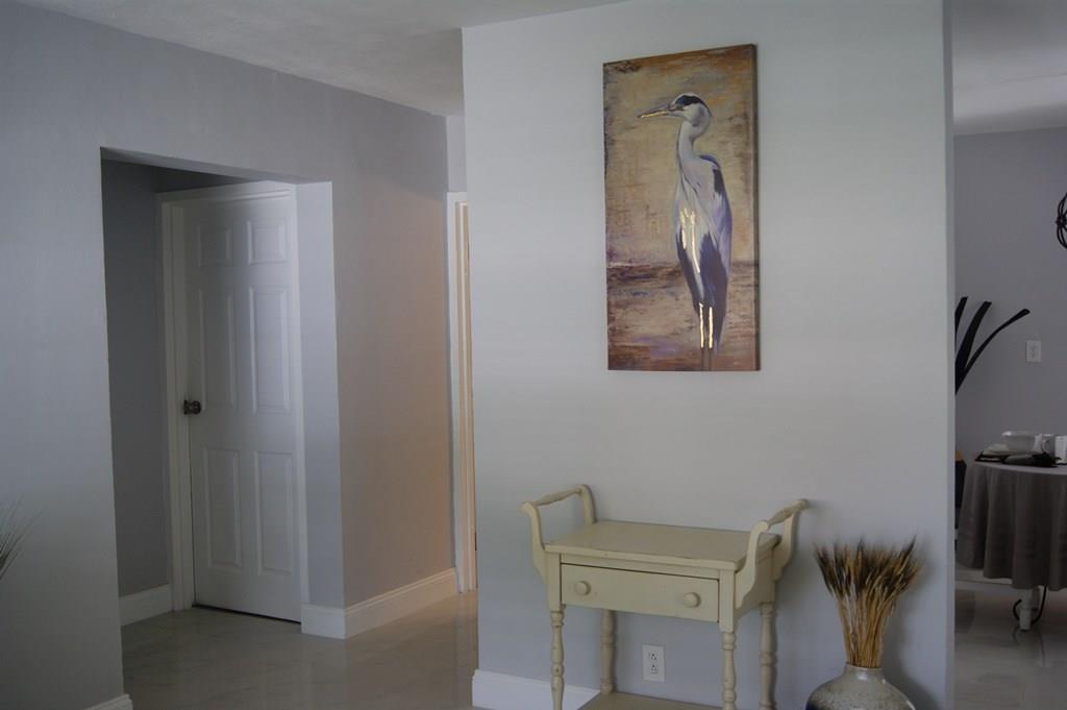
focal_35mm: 36
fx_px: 1066
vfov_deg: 36.8
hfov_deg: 53.2
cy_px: 355
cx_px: 534
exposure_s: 1/40
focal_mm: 24
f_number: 4
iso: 160
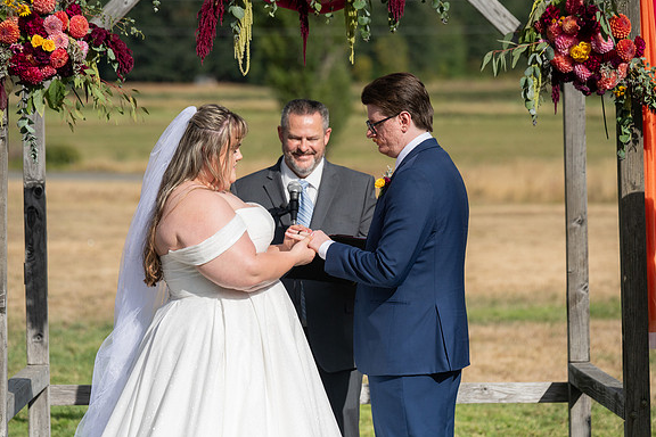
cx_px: 327
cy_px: 218
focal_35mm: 151
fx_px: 2751
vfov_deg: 9.1
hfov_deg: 13.6
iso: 400
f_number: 4.5
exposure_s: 1/8000
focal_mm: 150
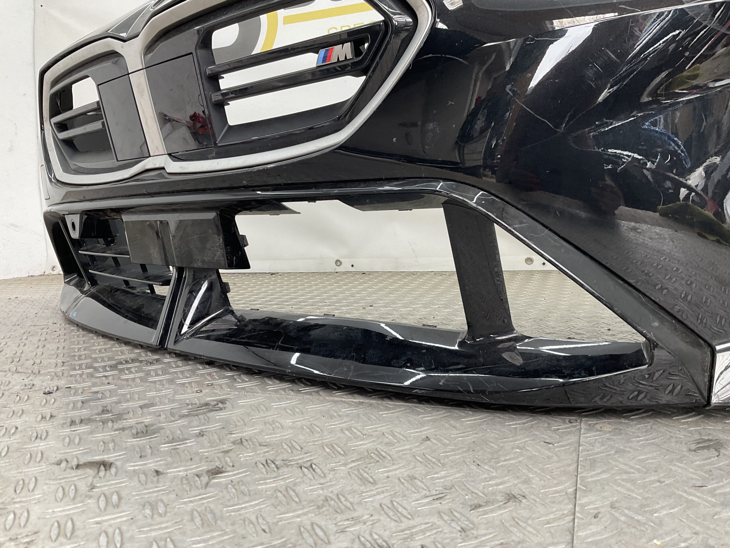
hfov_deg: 61.7
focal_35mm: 29
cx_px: 365
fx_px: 612
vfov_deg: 48.2
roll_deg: +1.8
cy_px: 274
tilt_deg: -6.8
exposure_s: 1/100
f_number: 1.8
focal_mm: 3
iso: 32
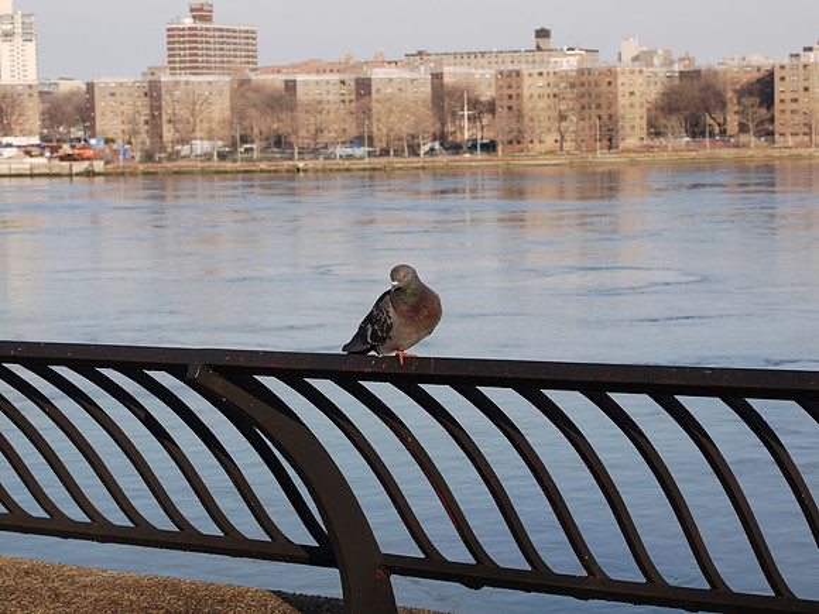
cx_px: 410
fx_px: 2129
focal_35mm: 90
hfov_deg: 21.8
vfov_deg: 16.4
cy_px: 307
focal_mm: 45
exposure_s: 1/160
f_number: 9
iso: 100
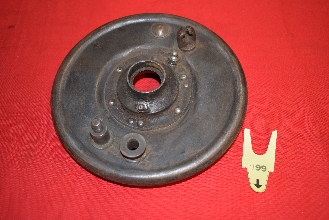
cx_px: 164
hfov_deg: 43.6
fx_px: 411
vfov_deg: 29.9
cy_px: 110
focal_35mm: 45
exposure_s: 1/60
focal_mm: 30
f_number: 5
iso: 640
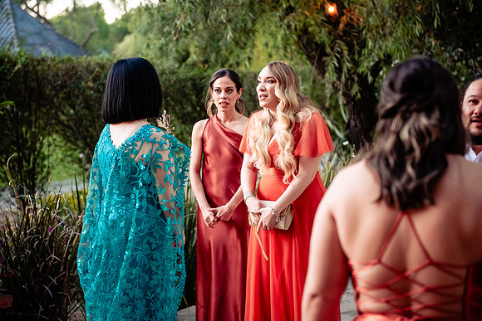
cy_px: 160
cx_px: 241
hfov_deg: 28.8
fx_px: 937
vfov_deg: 19.5
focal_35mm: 70
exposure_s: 1/160
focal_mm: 70
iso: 2000
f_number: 2.8
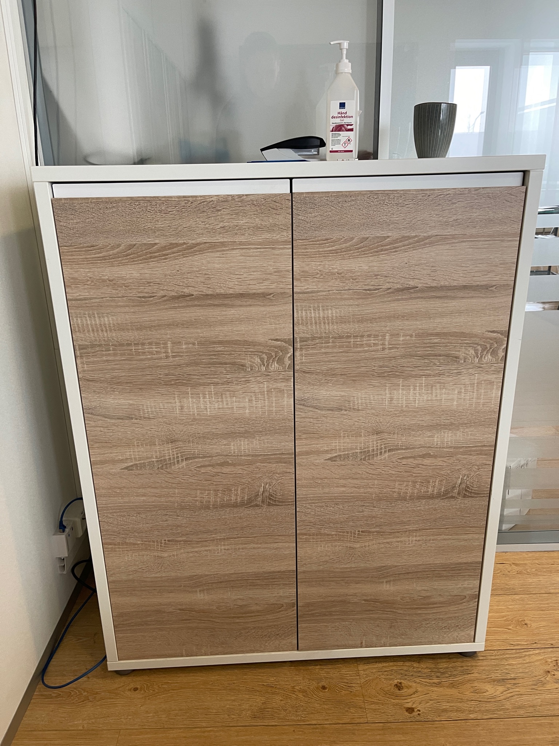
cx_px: 280
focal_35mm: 26
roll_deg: +1.3
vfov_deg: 67.3
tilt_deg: -18.5
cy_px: 373
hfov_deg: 53.0
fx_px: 560
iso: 125
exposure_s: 1/50
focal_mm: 5.1
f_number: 1.6
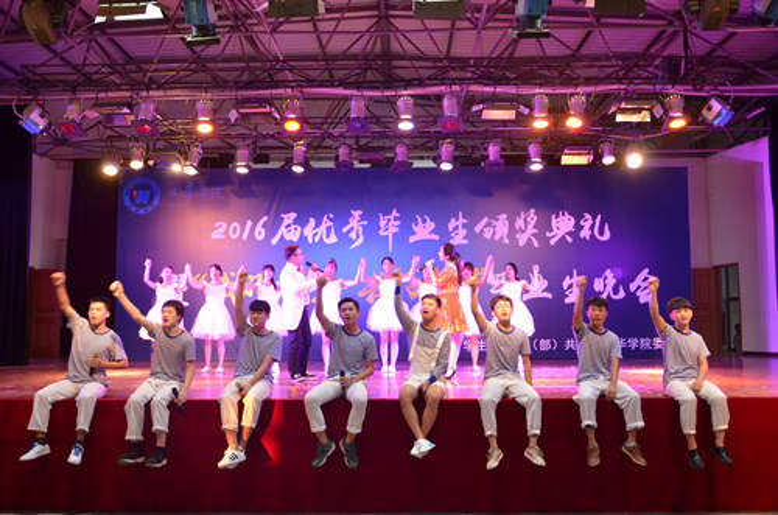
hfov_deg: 57.3
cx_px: 389
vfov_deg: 39.8
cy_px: 258
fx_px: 712
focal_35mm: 33
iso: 1000
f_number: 3.8
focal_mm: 22
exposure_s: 1/60
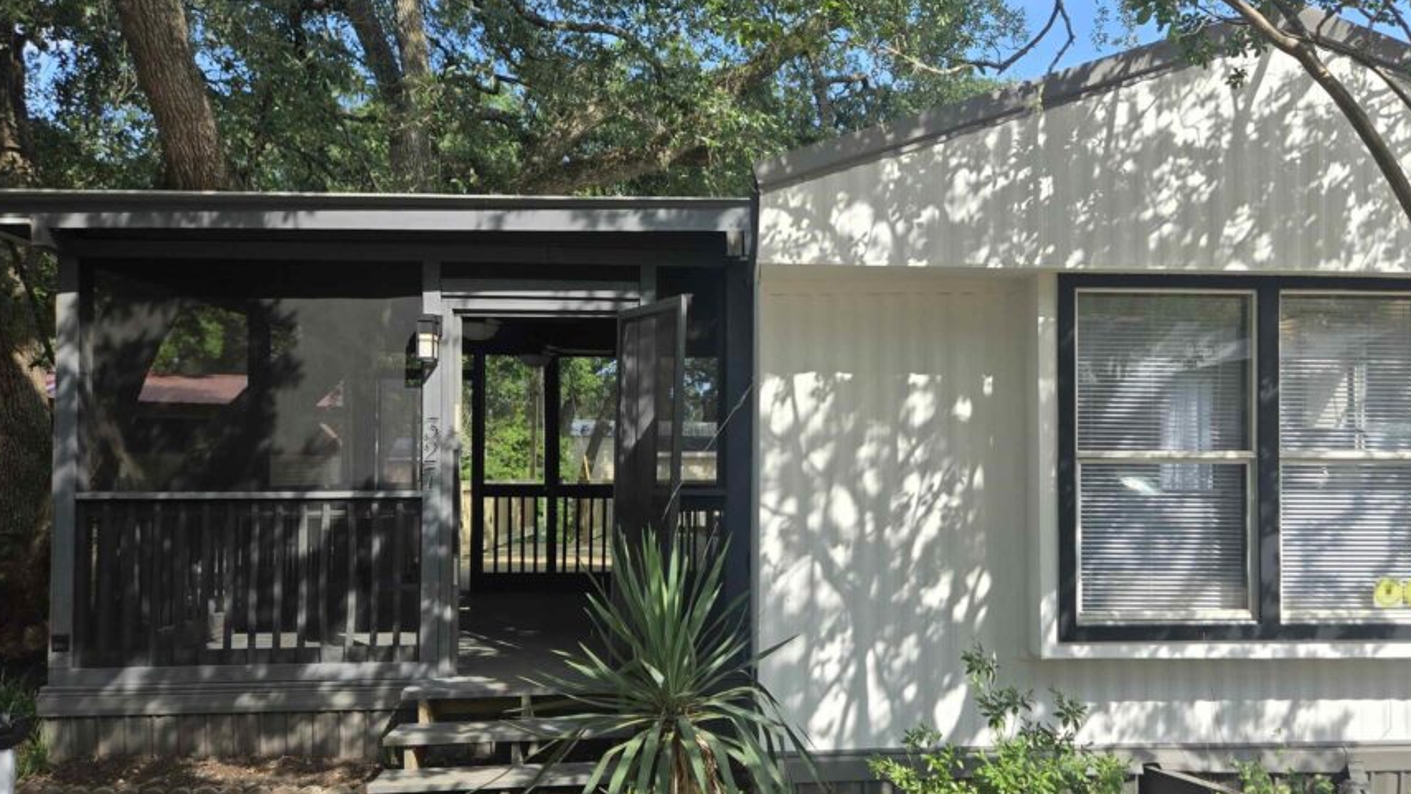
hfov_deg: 63.9
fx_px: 1122
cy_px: 464
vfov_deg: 38.8
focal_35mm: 30
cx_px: 827
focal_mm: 5.4
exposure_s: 1/645
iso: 25
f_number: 1.8
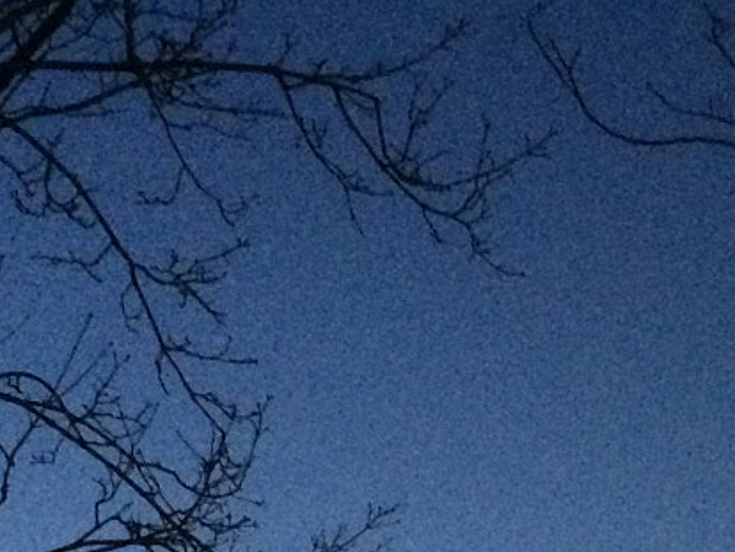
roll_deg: +2.5
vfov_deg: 13.0
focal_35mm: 112
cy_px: 591
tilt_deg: +17.0
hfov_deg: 17.3
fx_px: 2379
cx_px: 664
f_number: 2.2
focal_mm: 4.15
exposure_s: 1/15
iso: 400
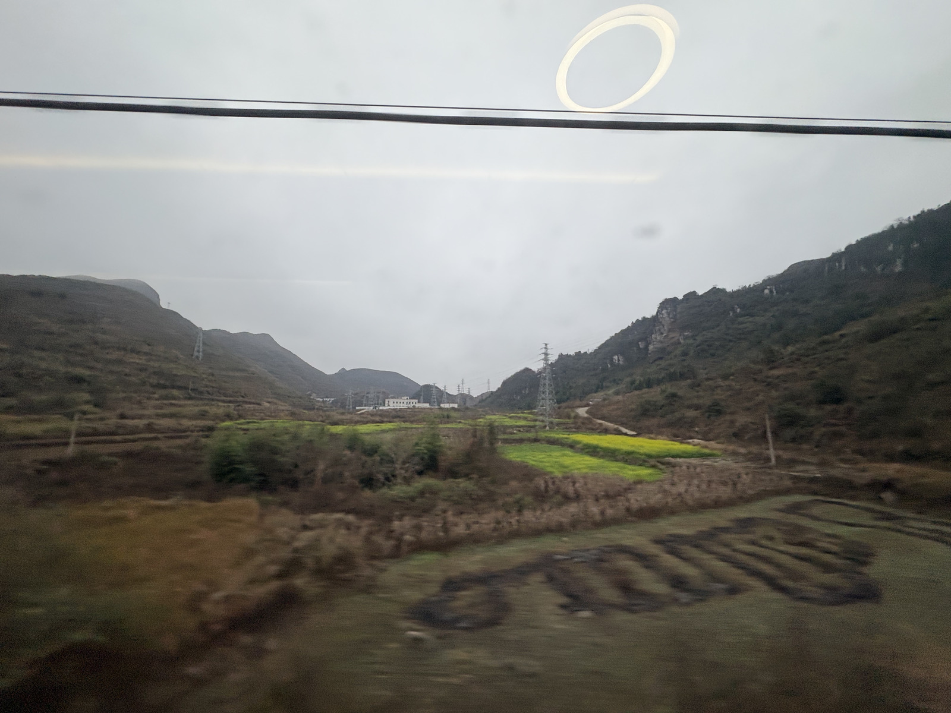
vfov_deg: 85.7
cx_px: 476
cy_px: 356
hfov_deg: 102.1
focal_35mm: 14
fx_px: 385
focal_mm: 2.22
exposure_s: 1/99
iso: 80
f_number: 2.2
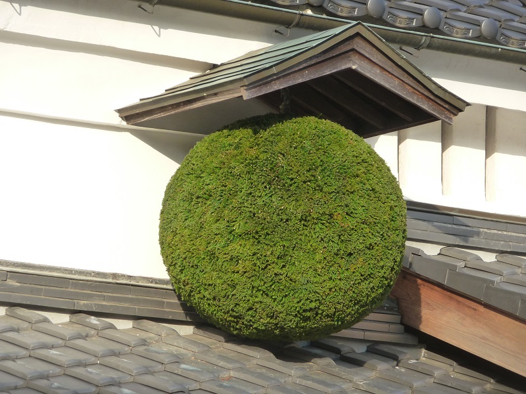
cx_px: 263
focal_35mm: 199
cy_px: 197
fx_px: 3024
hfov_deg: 9.9
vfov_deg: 7.5
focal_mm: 34.2
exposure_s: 1/250
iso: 160
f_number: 4.8
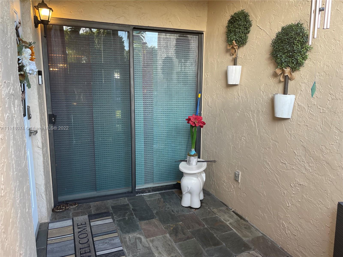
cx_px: 172
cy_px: 128
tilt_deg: -10.2
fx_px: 258
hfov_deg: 67.3
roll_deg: -0.1
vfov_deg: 53.1
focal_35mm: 26
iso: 80
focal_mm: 5.1
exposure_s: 1/121
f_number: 1.6
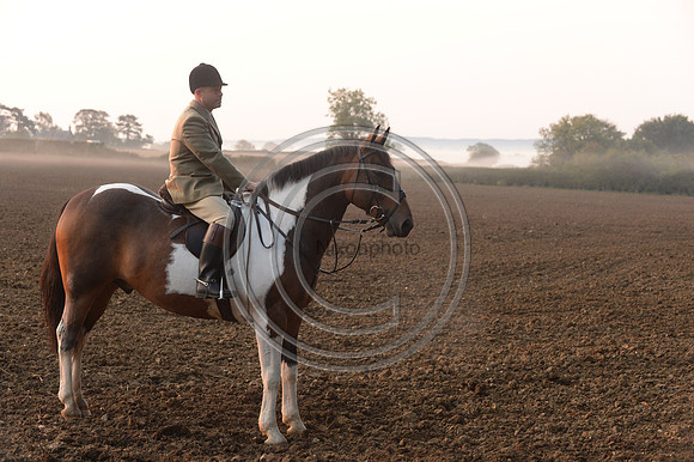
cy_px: 231
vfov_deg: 19.4
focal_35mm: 70
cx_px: 347
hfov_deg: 28.9
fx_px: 1349
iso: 2500
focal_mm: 70
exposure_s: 1/500
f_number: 5
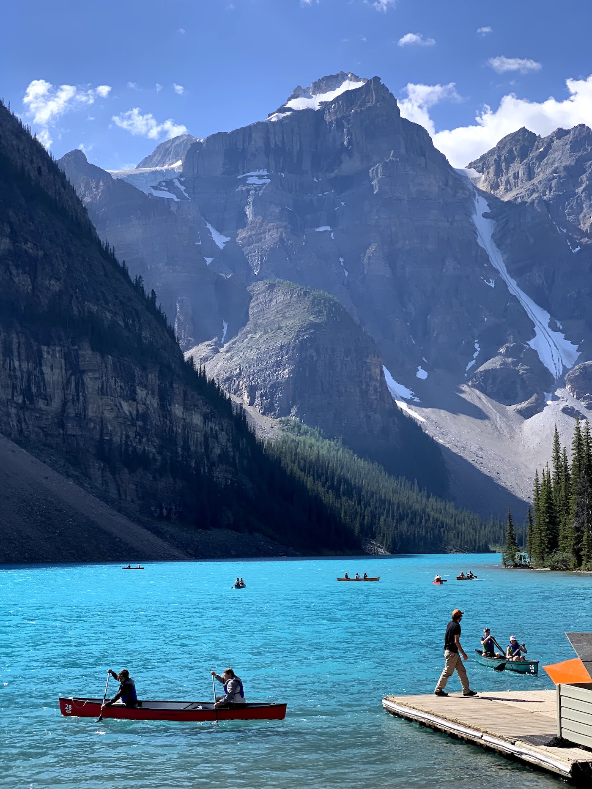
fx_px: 1186
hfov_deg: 28.0
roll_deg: -0.8
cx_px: 296
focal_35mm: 52
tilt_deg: +9.0
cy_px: 394
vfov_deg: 36.8
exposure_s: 1/657
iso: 16
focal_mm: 6
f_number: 2.4
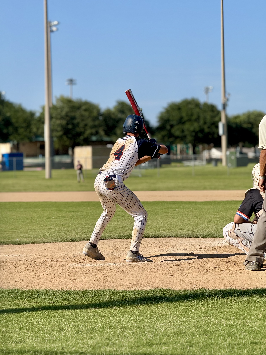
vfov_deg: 16.4
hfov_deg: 12.3
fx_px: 1229
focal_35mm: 120
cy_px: 178
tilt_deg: -0.9
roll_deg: +1.1
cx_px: 133
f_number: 2.8
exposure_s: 1/1818
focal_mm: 15.66
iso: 50
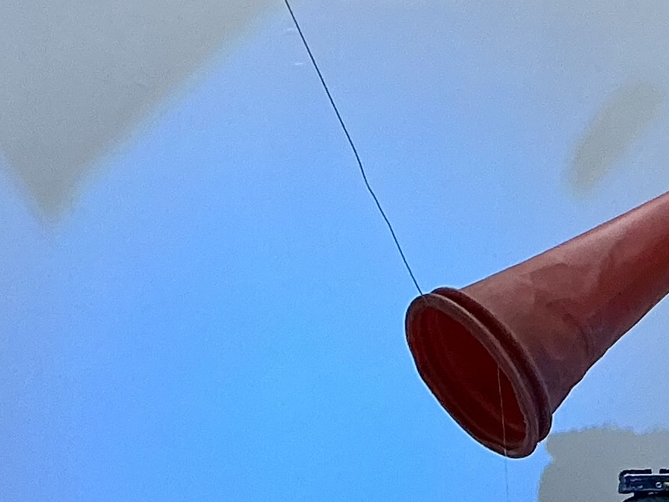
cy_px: 527
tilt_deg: -3.4
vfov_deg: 11.4
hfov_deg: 15.1
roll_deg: -0.5
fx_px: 2474
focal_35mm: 128
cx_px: -29
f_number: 1.8
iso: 64
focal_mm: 3
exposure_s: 1/73
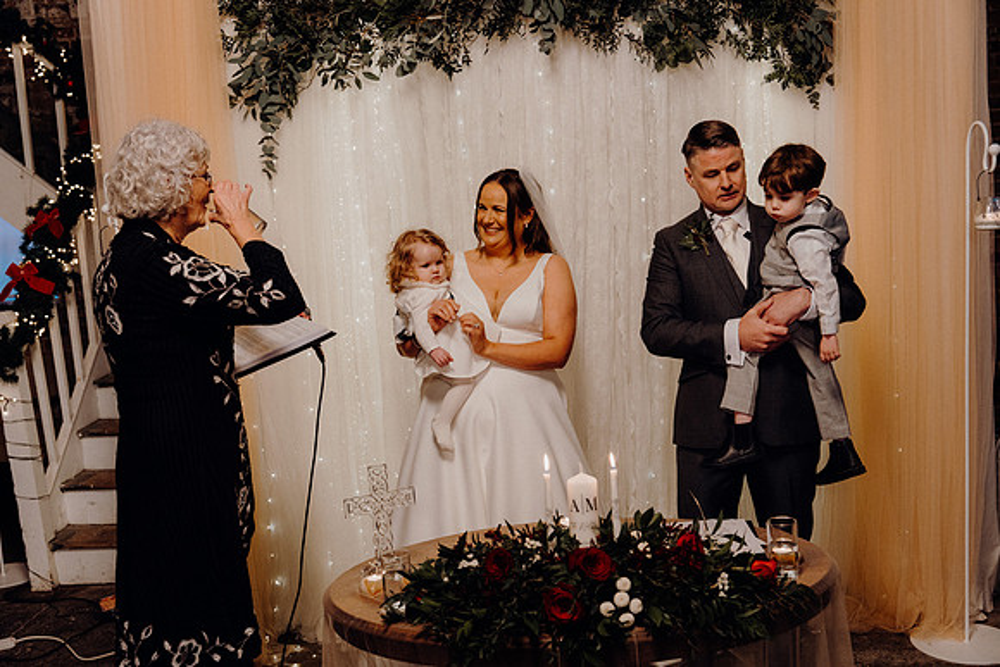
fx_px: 1111
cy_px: 334
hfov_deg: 48.4
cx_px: 500
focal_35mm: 40
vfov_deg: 33.4
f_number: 3.5
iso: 2000
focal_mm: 40
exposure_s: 1/160
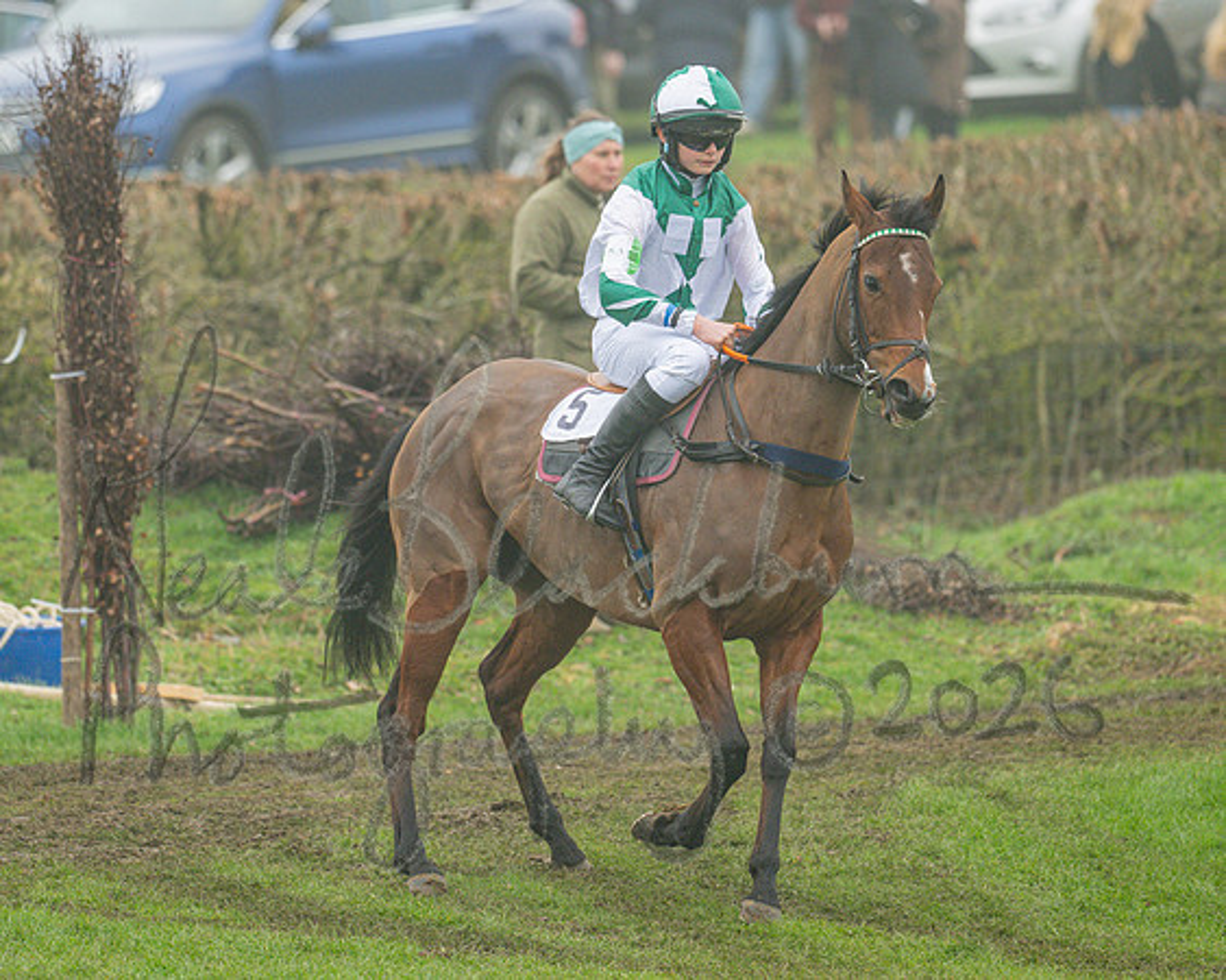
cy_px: 419
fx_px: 20629
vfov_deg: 2.7
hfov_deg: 3.4
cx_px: 517
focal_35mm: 569
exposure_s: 1/1250
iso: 800
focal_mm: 400
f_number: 5
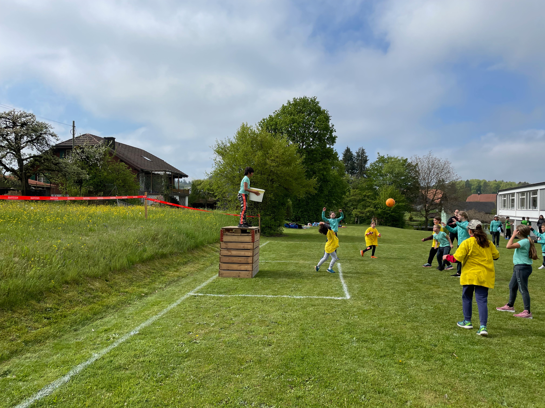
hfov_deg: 67.3
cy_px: 204
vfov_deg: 53.1
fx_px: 409
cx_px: 272
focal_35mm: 26
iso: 32
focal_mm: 4.2
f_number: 1.6
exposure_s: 1/4831
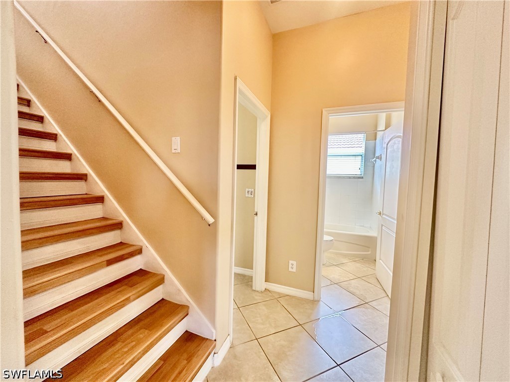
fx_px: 206
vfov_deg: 85.7
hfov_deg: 102.1
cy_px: 191
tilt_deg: -2.9
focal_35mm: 14
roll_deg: -1.5
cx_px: 255
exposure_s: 1/120
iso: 320
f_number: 2.2
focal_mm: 2.22
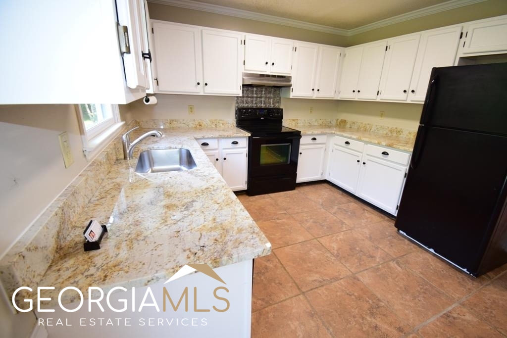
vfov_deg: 77.3
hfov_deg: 100.4
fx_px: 211
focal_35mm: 15
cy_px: 169
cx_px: 254
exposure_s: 1/60
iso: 1250
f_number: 5.6
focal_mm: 10
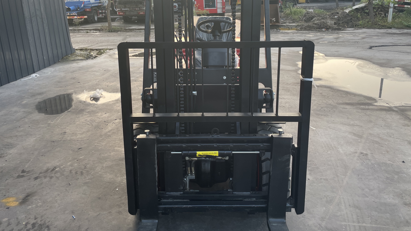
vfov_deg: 39.8
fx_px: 316
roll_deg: +2.9
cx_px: 203
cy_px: 80
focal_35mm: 29
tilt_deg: -15.9
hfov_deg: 66.1
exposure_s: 1/130
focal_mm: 4.2
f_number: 1.6
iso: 32
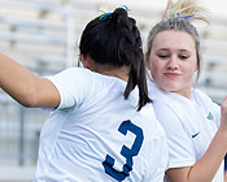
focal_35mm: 342
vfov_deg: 4.5
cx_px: 171
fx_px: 2298
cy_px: 235
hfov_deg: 5.7
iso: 1600
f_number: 2.8
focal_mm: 94
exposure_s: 1/2500
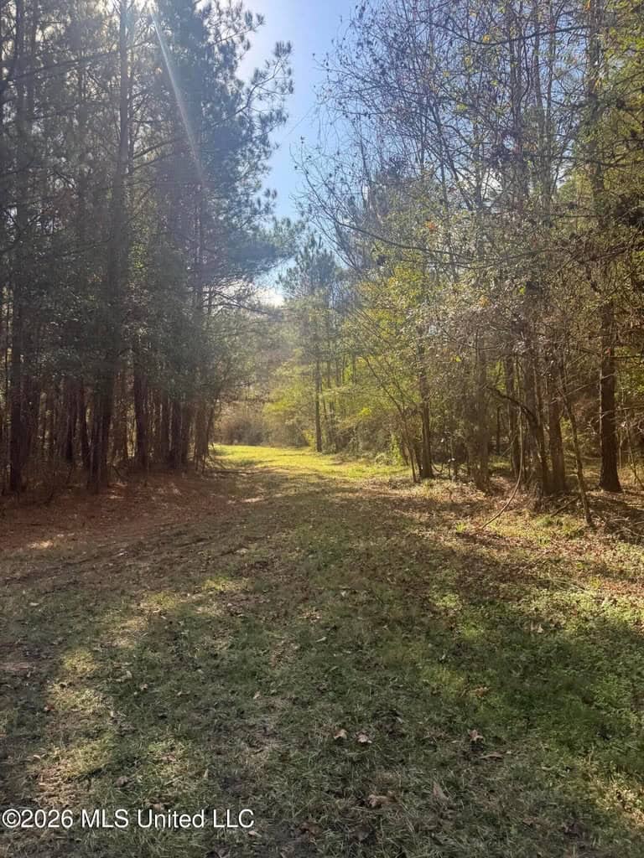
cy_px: 429
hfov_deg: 56.8
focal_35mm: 24
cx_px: 322
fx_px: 595
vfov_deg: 71.6
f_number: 1.8
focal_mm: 6.8
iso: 80
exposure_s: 1/1026
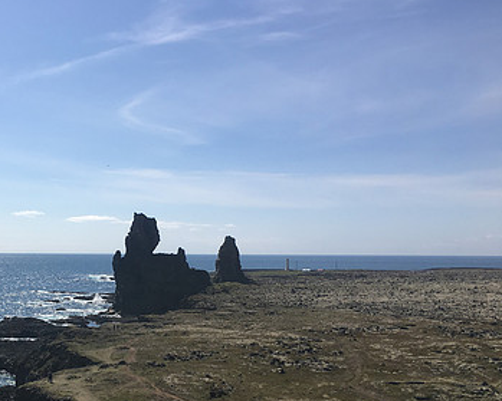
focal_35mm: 47
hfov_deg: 37.9
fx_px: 698
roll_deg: -0.9
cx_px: 89
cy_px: 307
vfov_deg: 31.4
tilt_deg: -3.5
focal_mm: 4.15
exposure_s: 1/2653
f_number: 2.2
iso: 25
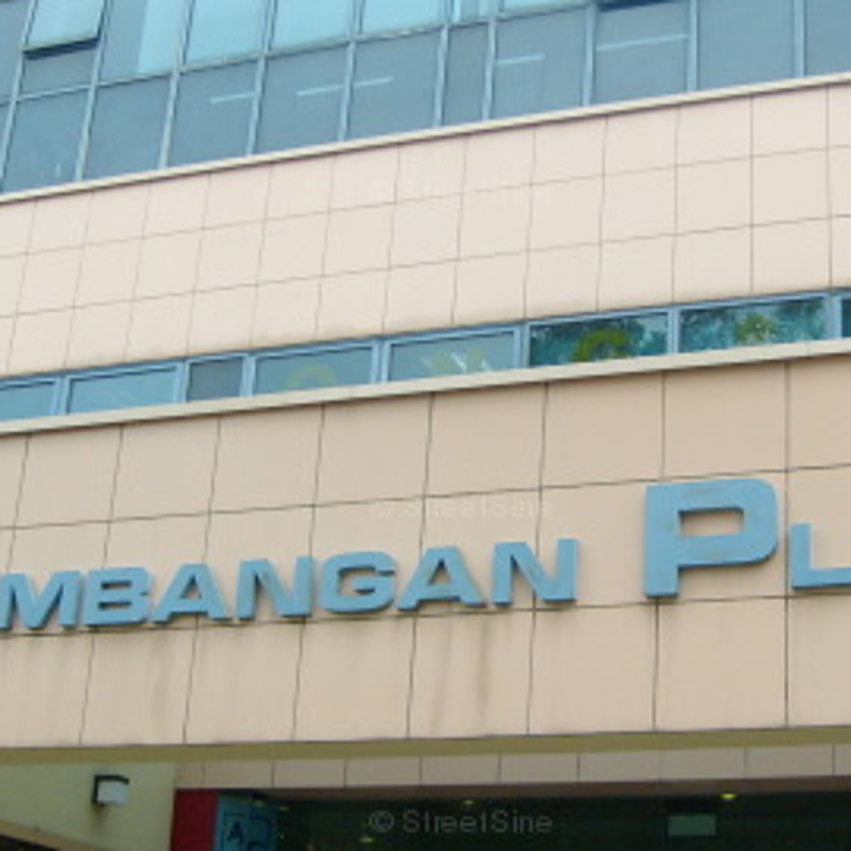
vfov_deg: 27.2
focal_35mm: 63
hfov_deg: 27.0
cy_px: 511
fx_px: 1752
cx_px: 605
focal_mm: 5.8
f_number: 2.8
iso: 80
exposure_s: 1/250
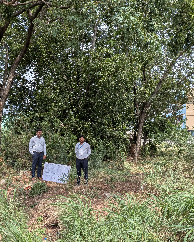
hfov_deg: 45.2
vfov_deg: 55.7
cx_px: 67
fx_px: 230
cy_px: 123
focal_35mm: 32
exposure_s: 1/1160
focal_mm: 4.53
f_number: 1.7
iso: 27
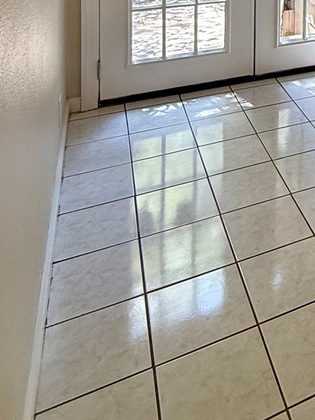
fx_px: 546
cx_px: 409
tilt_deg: -1.6
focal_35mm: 45
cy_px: -107
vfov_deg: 32.9
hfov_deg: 27.1
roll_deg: -1.4
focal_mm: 2.22
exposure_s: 1/120
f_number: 2.2
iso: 160
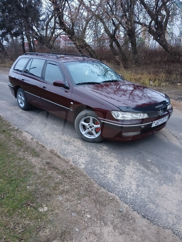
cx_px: 91
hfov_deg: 51.5
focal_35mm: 27
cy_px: 121
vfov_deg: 65.3
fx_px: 189
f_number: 1.8
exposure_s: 1/50
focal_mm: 4.05
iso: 1600
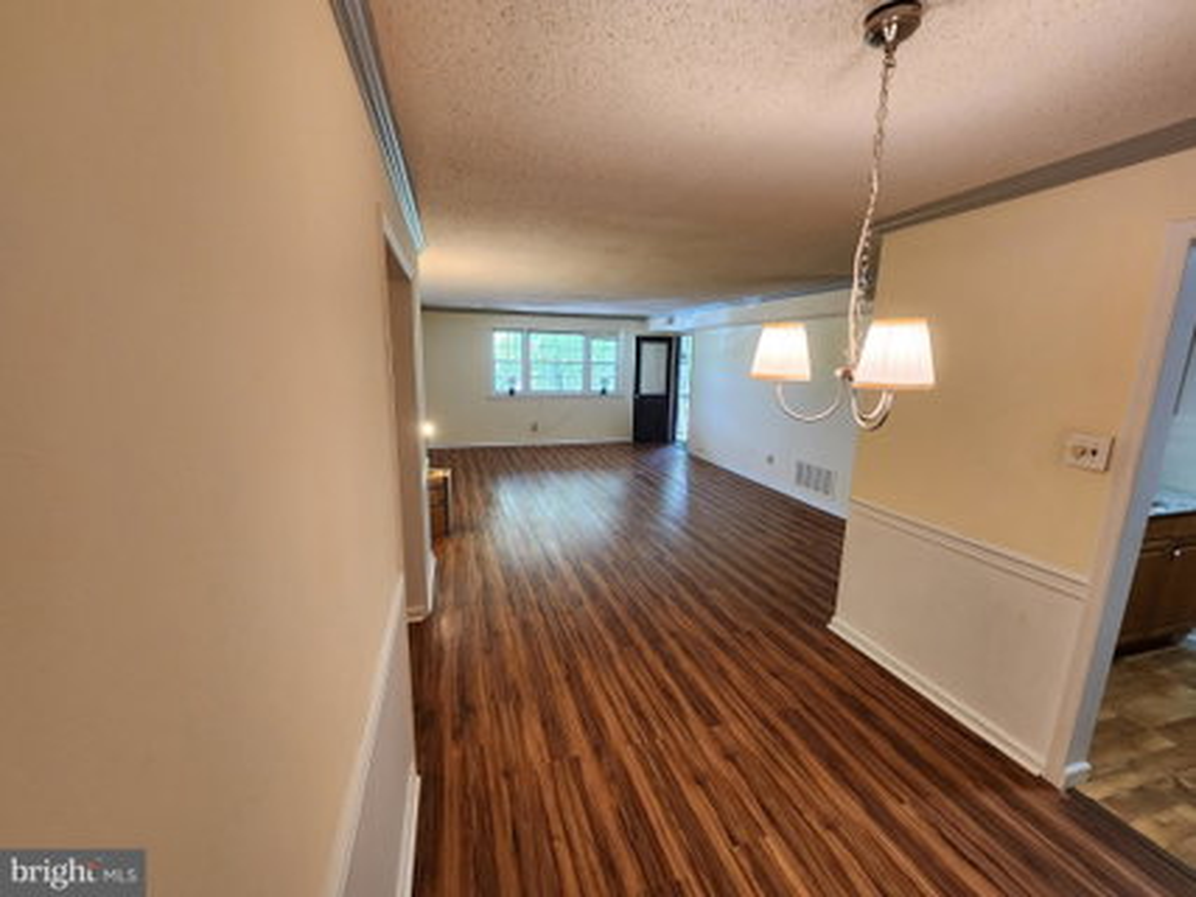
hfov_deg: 106.2
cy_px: 448
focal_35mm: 13
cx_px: 598
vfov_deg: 89.9
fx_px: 449
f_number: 2.2
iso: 400
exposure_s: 1/60
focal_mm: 2.2
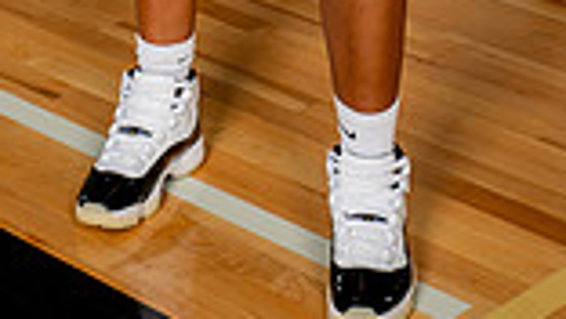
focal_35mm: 133
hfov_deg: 16.1
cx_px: 265
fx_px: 1997
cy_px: -424
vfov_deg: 8.4
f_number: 8
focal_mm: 44
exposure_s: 1/500
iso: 250
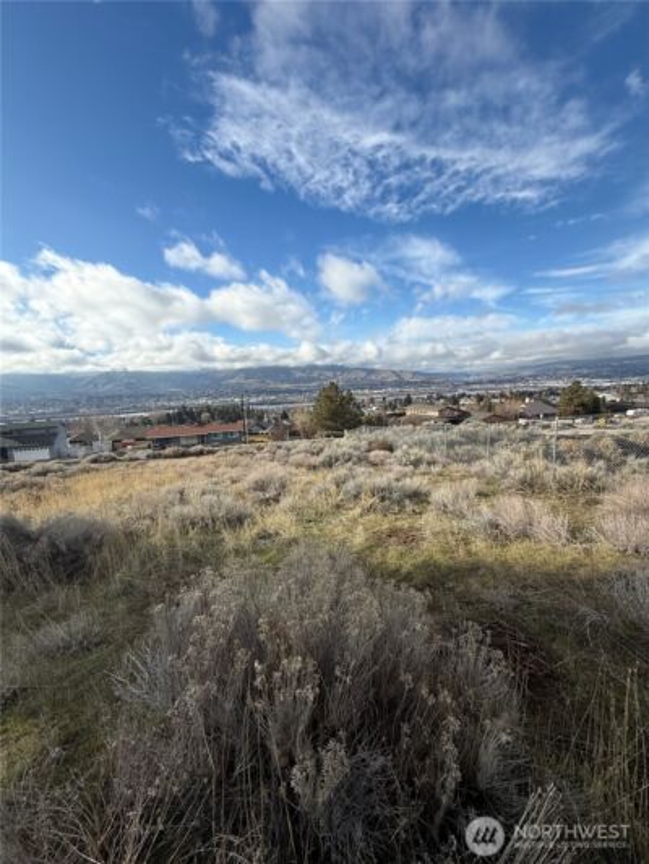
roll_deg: +2.3
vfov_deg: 102.1
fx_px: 350
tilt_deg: -5.8
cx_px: 324
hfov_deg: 85.7
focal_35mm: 14
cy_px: 432
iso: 50
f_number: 2.2
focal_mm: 2.22
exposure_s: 1/2506
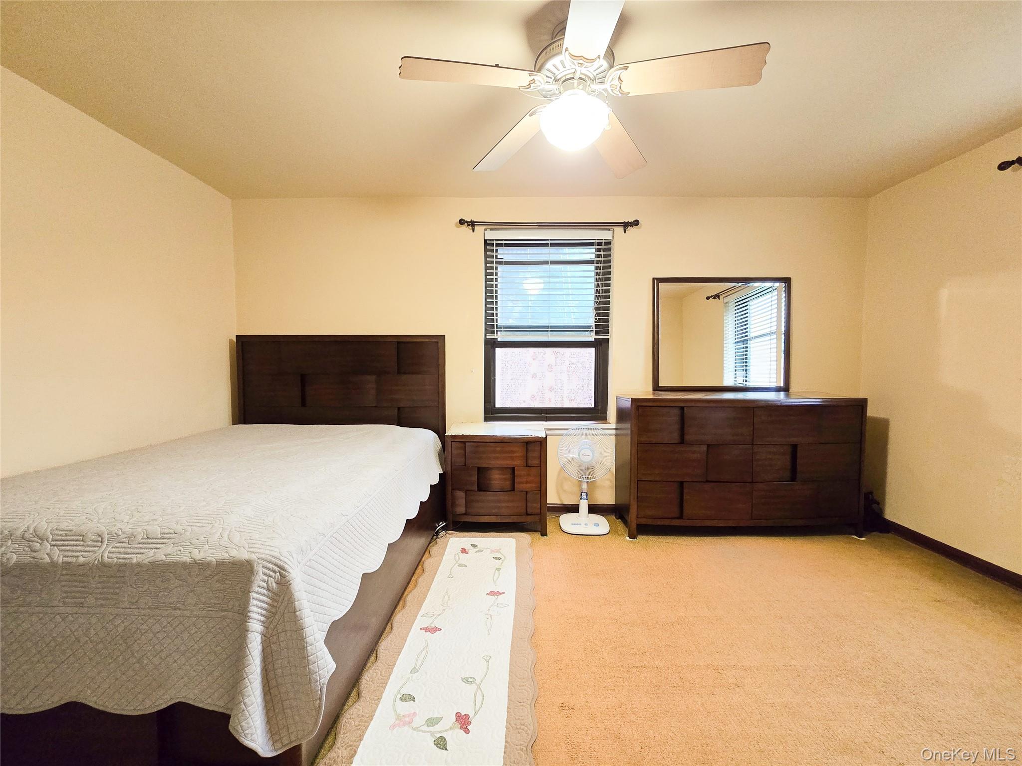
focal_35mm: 13
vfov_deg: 89.9
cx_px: 511
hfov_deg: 106.2
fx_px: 384
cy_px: 383
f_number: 2.2
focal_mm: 2.2
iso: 500
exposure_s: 1/60
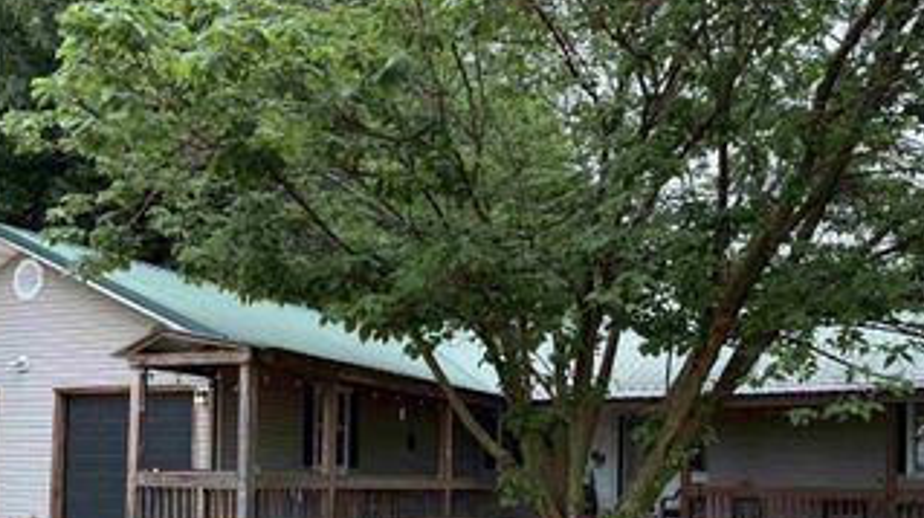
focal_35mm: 41
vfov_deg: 28.0
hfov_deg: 49.4
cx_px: 498
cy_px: 456
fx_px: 1004
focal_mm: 6.76
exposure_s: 1/414
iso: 80
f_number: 1.78
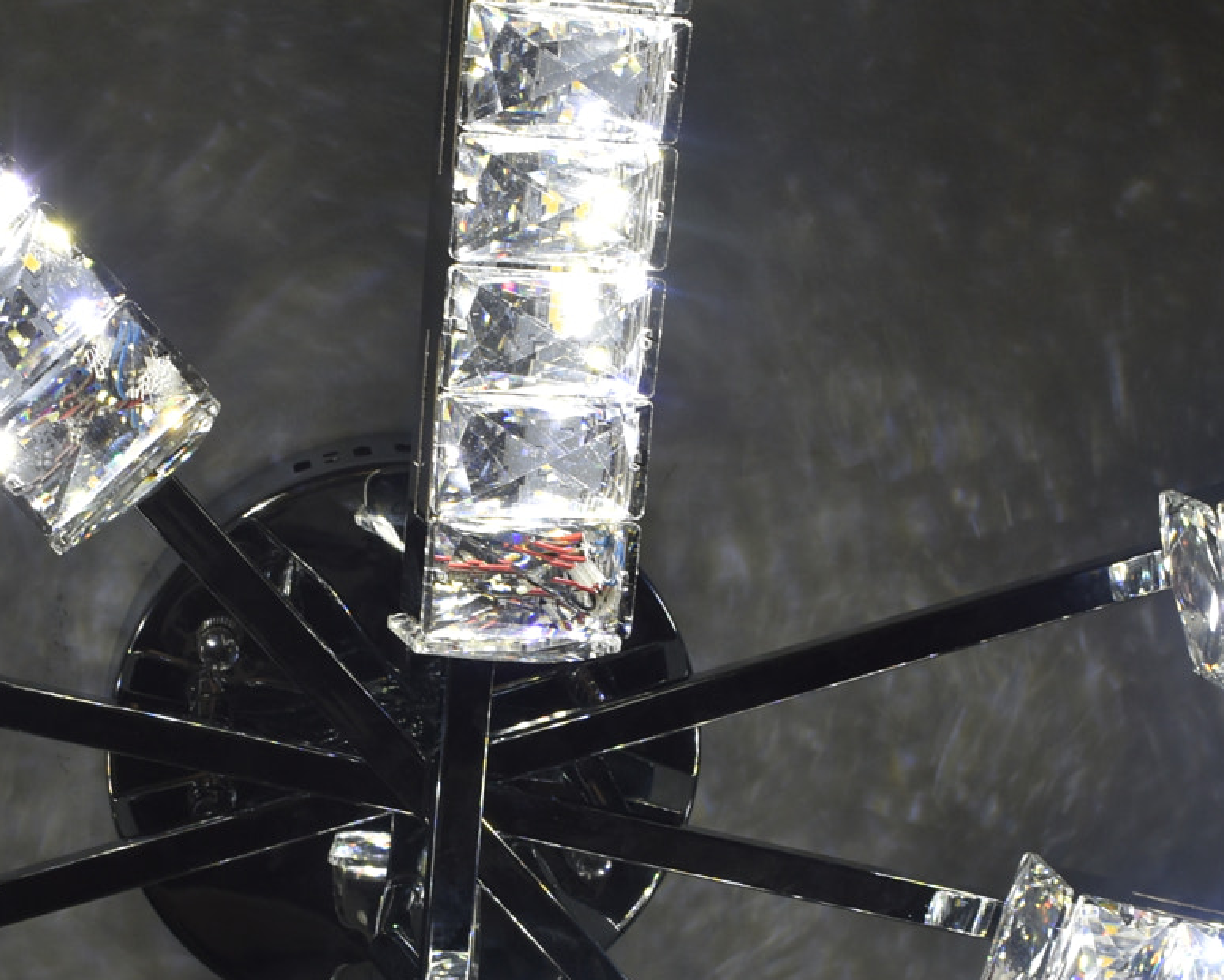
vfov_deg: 22.5
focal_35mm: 67
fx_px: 2428
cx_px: 487
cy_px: 812
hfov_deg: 28.2
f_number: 6.3
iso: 200
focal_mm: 18
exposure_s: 1/160
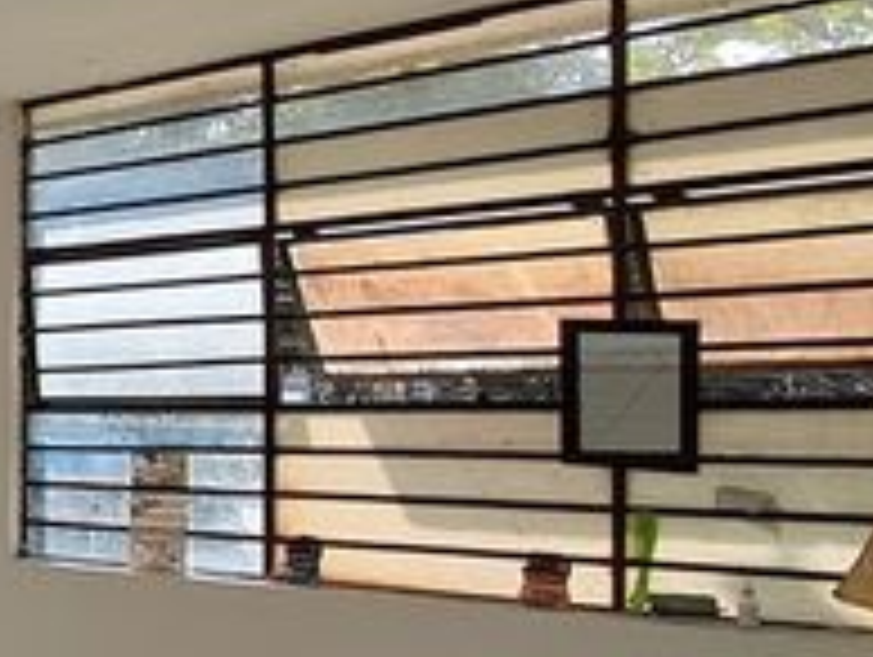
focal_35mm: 55
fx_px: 1389
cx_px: -466
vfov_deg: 26.5
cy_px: 418
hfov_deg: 25.4
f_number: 2.2
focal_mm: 1.64
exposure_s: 1/365
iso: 40
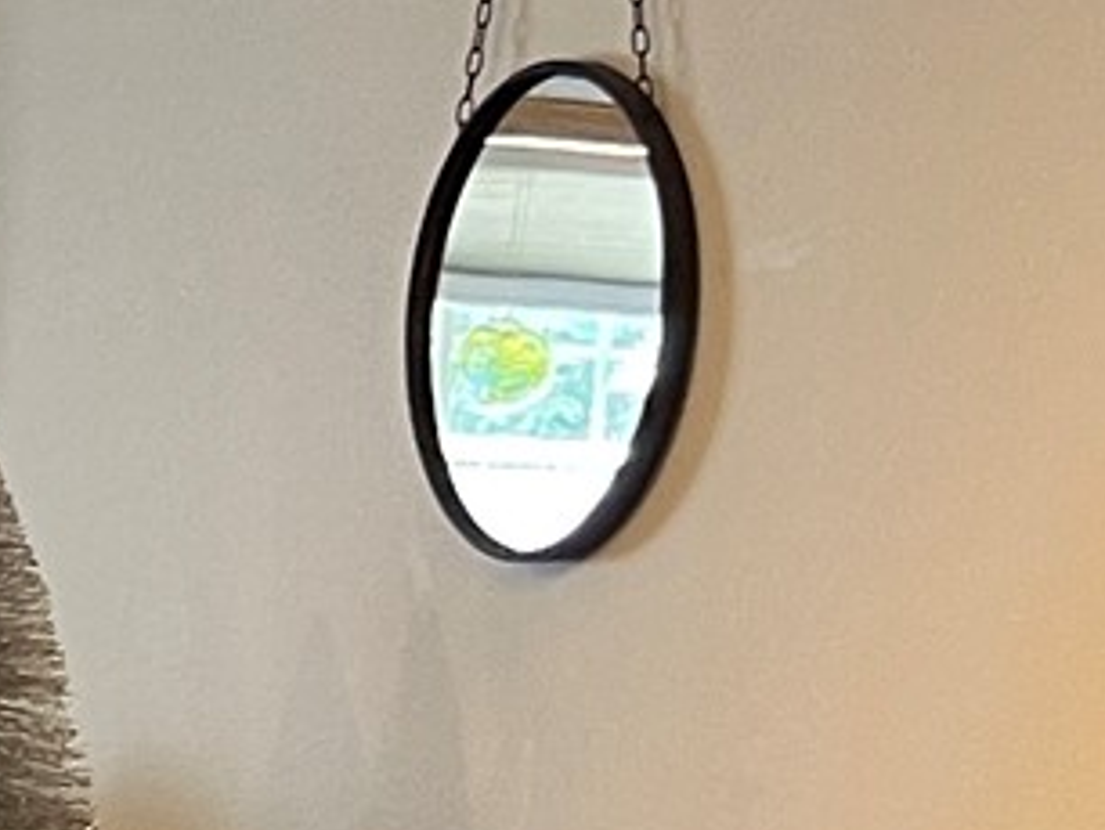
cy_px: 1057
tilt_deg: -6.9
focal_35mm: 174
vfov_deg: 8.4
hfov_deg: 9.7
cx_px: -1726
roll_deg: +0.5
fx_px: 5559
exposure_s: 1/60
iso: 200
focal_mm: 5.7
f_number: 1.5
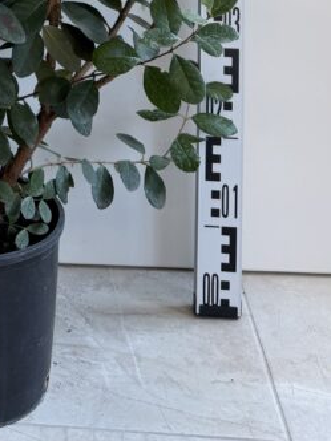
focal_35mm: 74
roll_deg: +0.9
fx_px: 943
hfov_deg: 18.9
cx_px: -56
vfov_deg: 21.6
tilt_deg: -3.4
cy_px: -238
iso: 80
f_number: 1.78
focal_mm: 6.76
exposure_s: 1/121
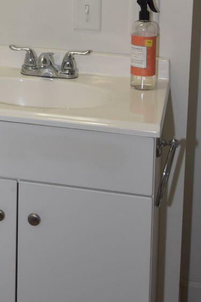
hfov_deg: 13.6
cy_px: -30
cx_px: -51
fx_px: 813
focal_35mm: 97
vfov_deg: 20.1
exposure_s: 1/125
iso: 220
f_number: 5.6
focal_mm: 24
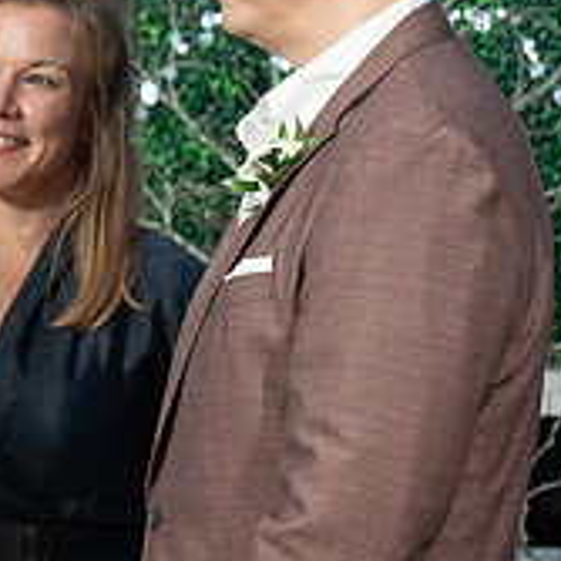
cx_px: -75
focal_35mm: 189
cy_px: 321
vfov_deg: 9.3
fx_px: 3465
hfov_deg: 9.2
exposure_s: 1/100
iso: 2000
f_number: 2.8
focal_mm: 51
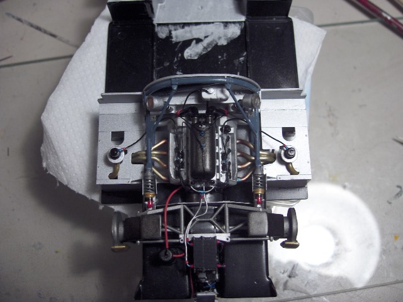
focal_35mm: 39
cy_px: 151
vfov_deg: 36.8
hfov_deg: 47.9
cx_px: 202
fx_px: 454
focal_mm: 8
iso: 200
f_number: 2.8
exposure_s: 1/66.3
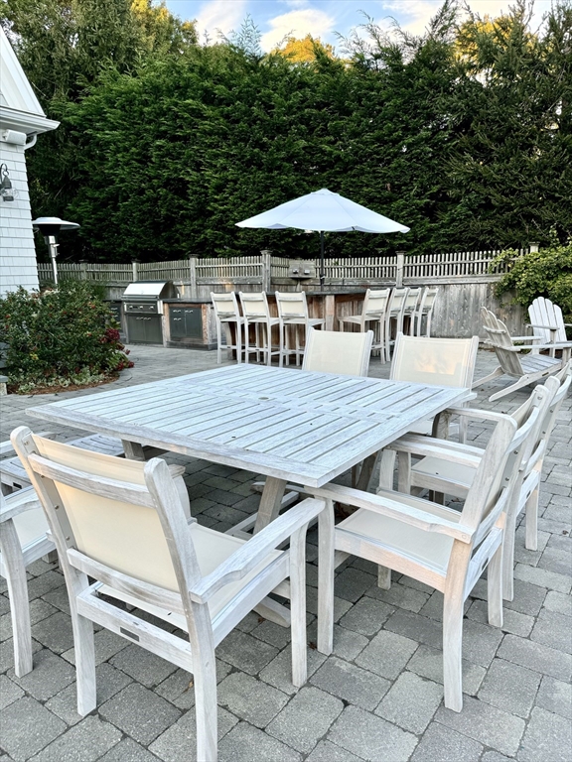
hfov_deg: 56.8
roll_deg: +0.1
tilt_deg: -11.0
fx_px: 529
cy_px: 381
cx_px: 286
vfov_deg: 71.6
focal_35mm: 24
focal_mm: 6.76
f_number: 1.78
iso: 64
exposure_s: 1/121
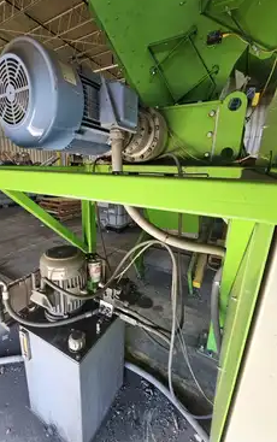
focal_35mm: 15
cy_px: 223
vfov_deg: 101.4
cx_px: 128
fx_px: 181
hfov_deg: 74.8
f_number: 2.2
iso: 100
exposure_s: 1/60
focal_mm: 2.2
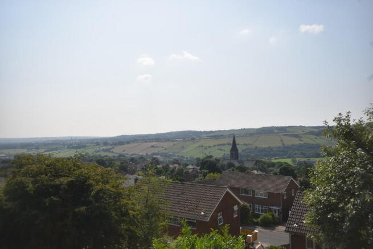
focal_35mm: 30
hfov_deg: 61.9
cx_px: 186
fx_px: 311
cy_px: 124
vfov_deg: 43.6
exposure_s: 1/320
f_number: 9
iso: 100
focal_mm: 20
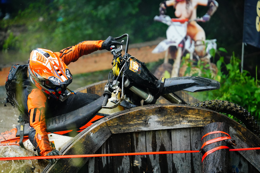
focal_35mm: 153
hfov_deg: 13.4
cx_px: 130
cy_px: 86
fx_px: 1105
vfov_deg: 9.0
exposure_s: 1/3200
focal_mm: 153
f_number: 3.5
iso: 5000
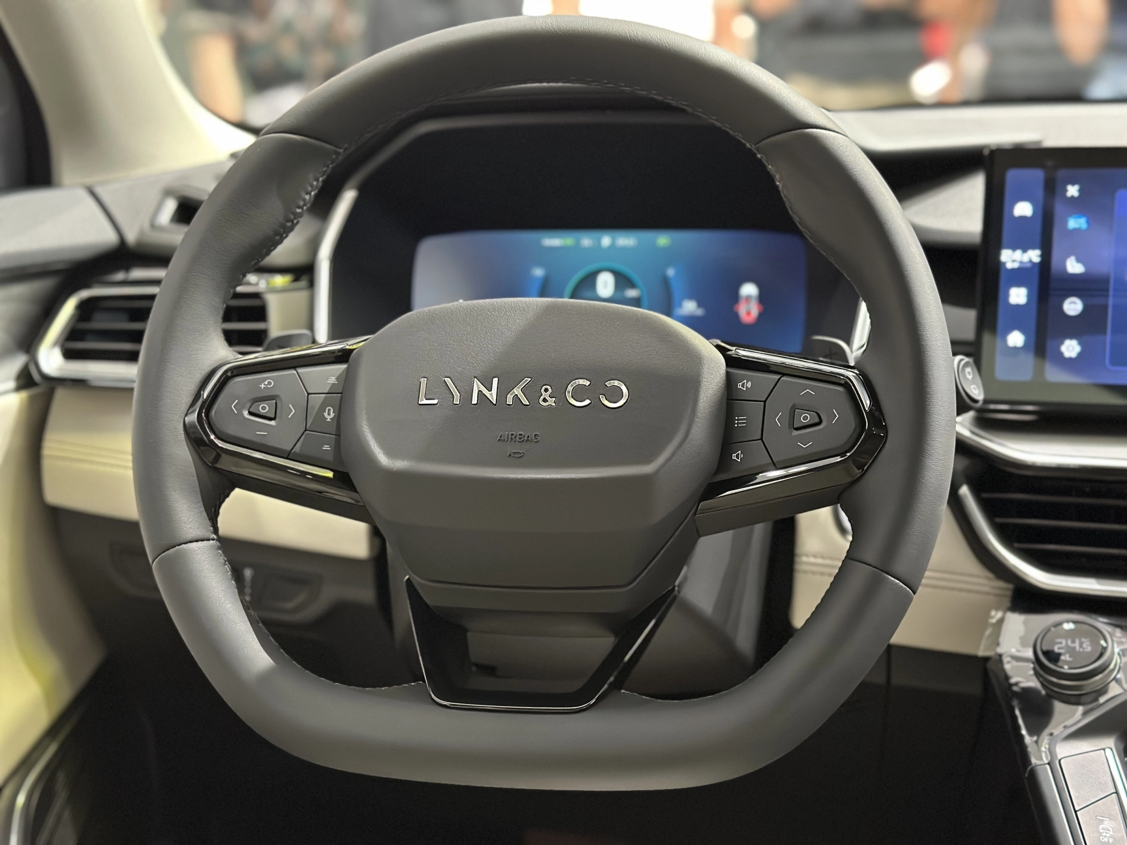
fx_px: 1563
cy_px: 422
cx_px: 564
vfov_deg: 30.3
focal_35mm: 48
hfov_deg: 39.7
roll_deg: +0.9
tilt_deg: -16.0
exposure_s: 1/33
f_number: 1.78
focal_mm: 6.86
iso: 800
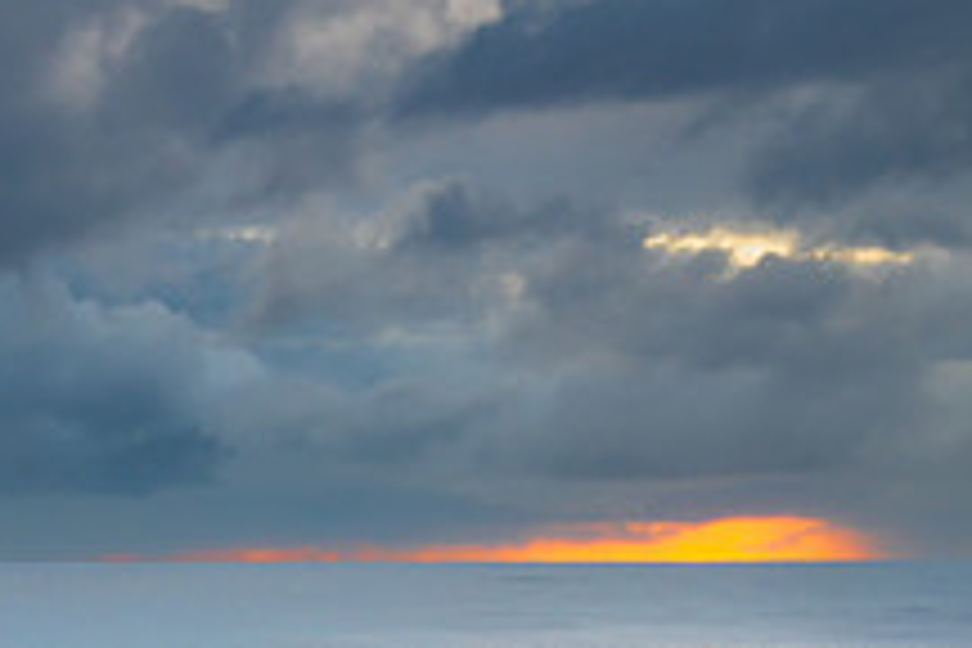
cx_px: 166
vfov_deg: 9.6
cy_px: 722
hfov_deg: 14.5
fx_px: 3807
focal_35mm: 141
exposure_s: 1.6
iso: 200
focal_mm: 52
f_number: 8
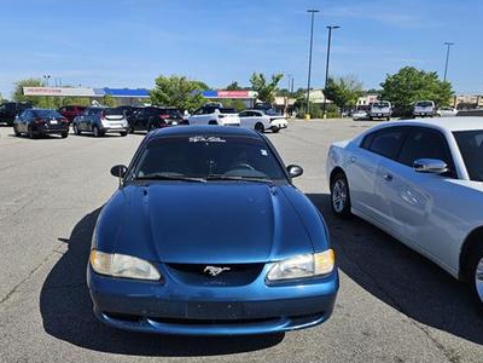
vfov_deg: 47.9
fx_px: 405
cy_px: 221
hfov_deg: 61.3
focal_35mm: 29
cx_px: 203
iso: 25
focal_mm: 5.4
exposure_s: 1/2000
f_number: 1.8
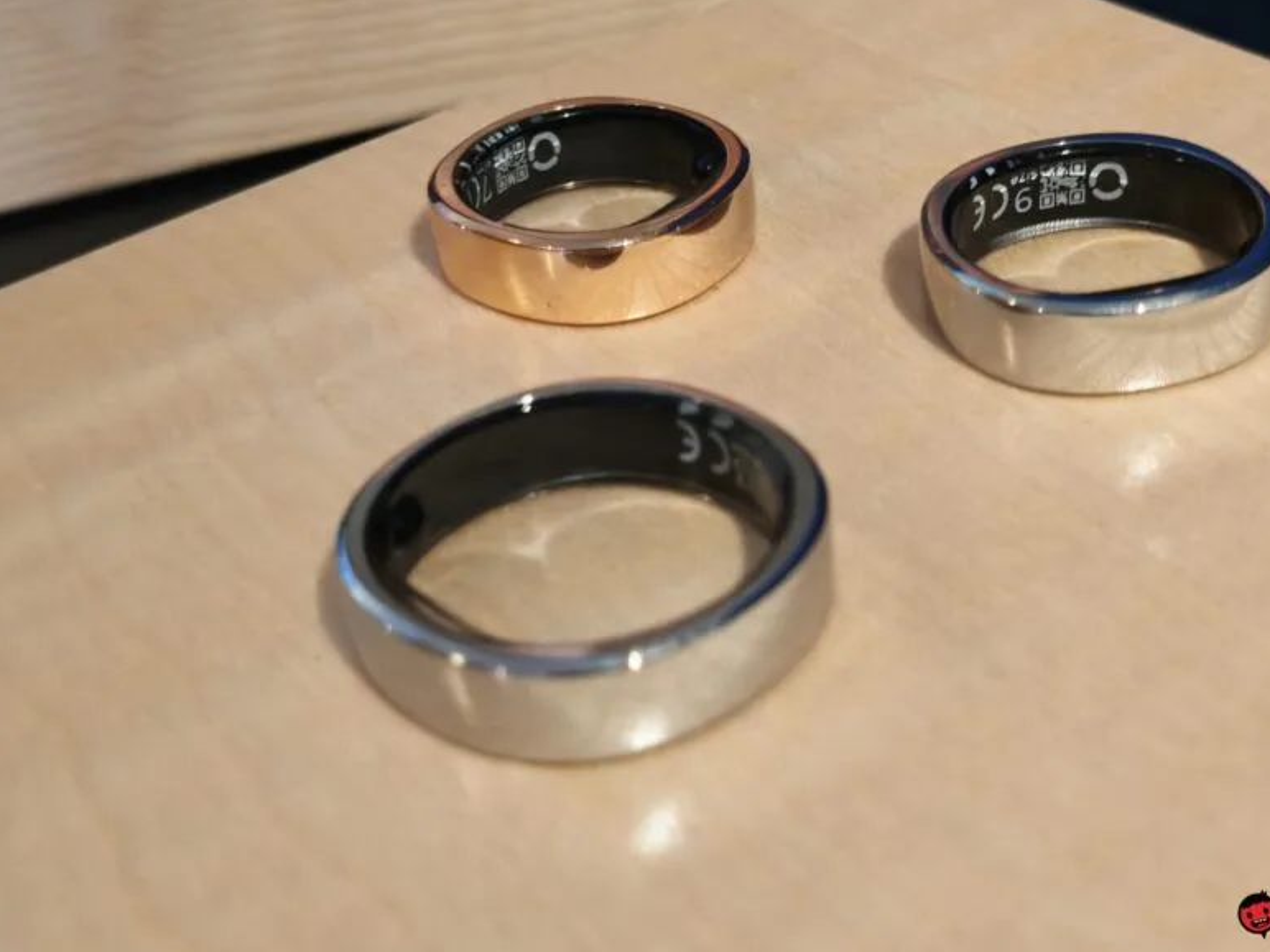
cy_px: 334
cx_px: 786
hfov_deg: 31.6
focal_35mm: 61
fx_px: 2238
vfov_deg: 23.9
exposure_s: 1/33
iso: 500
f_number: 1.6
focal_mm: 5.4
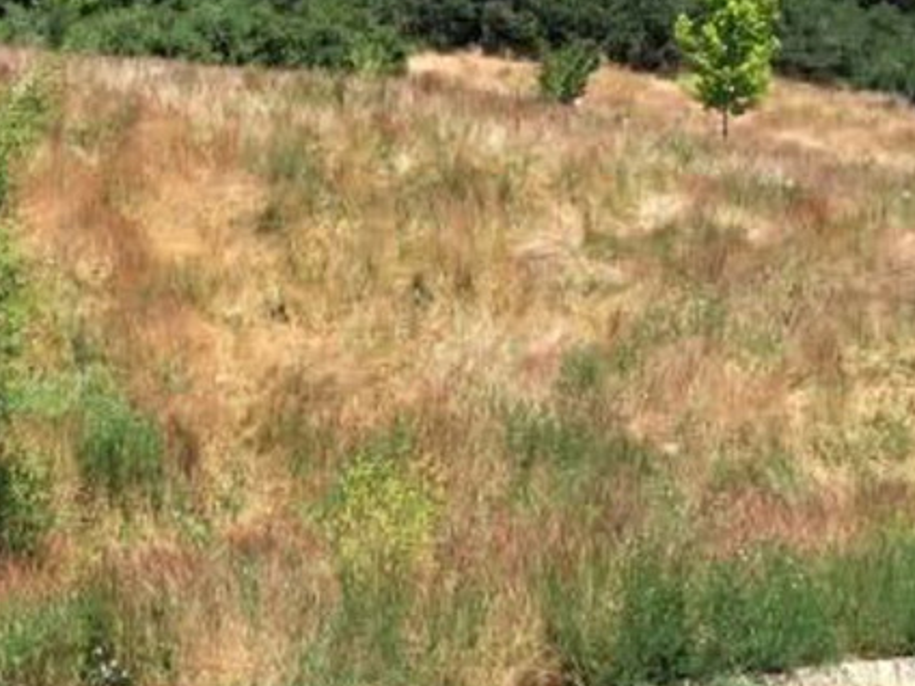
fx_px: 1850
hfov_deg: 27.6
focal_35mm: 70
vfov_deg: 20.9
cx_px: 285
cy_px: 229
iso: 32
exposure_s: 1/1580
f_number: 2.2
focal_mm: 4.15
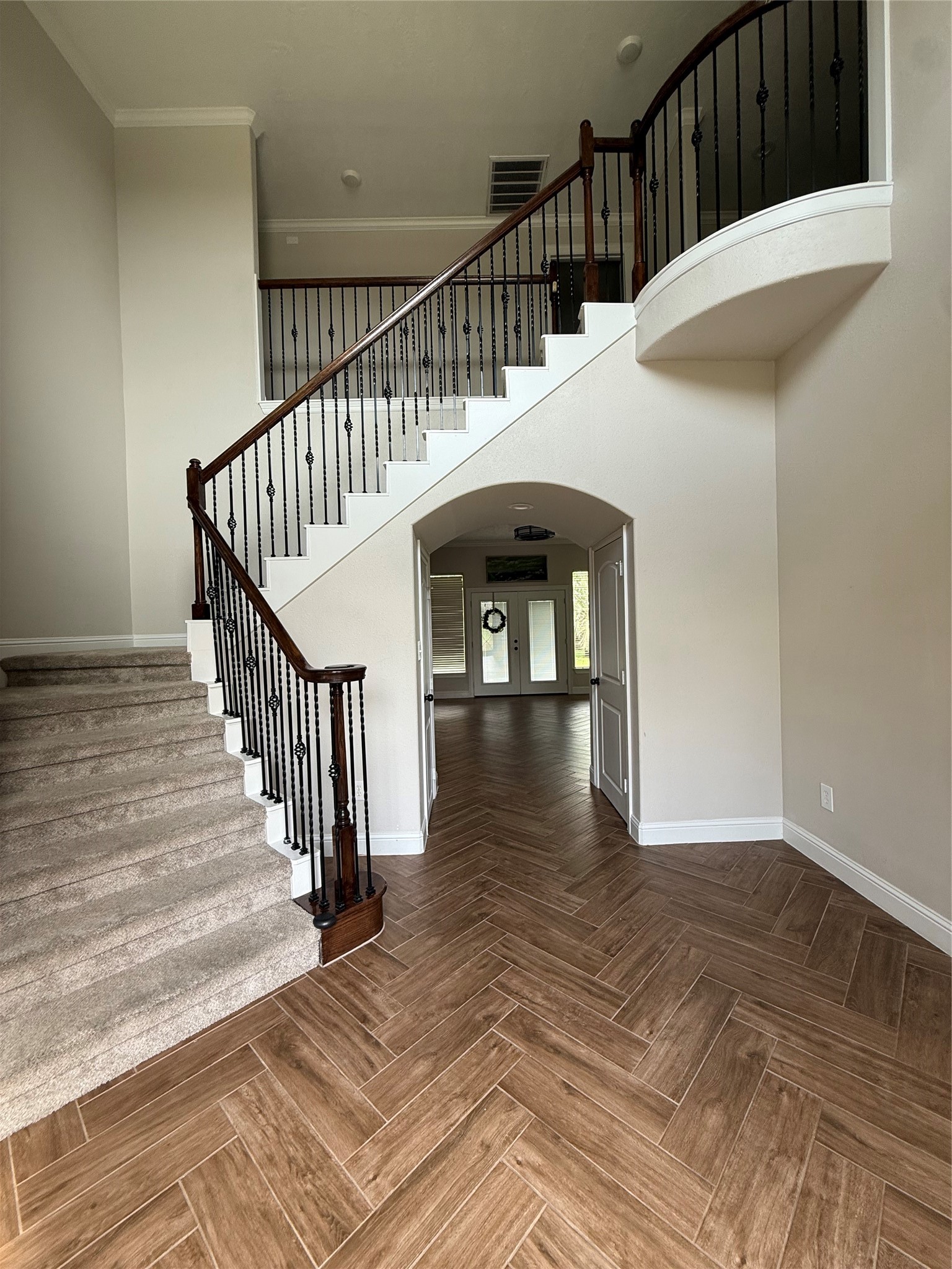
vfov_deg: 102.1
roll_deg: +1.5
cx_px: 476
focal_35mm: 14
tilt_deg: -0.9
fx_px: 513
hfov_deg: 85.7
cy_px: 634
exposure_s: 1/99
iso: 64
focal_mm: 2.22
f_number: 2.2
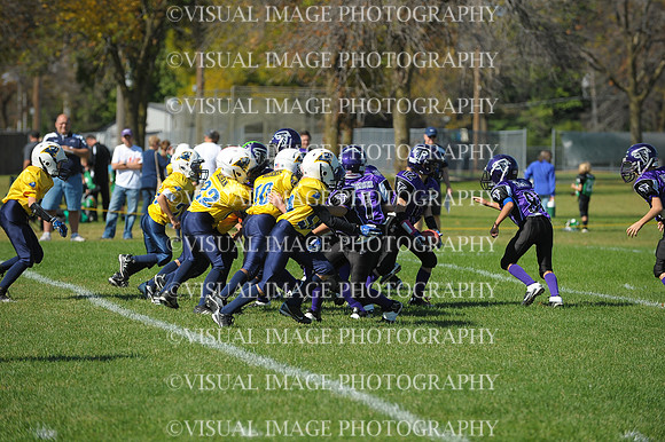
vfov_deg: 6.9
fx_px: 3692
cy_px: 221
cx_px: 332
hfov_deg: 10.3
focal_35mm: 200
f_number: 4.5
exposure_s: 1/1250
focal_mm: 200
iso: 200
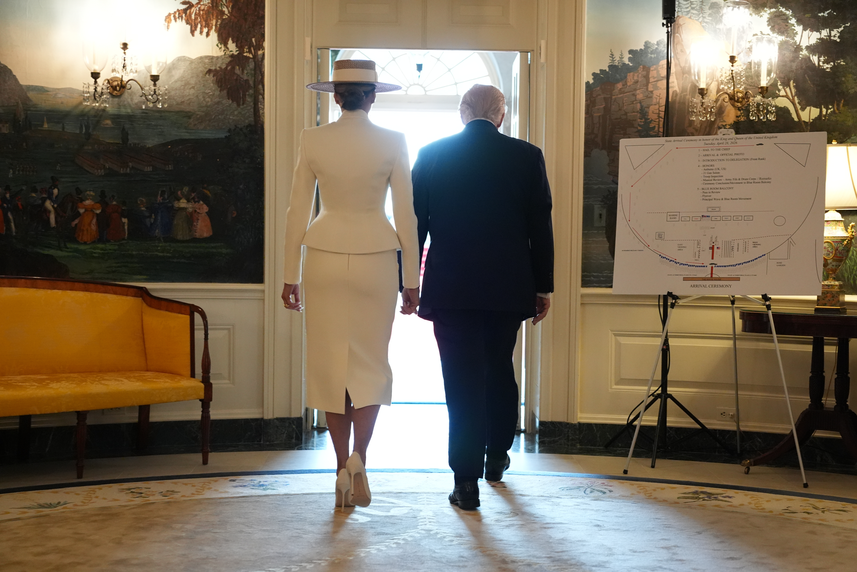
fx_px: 1428
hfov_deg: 33.4
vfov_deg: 22.6
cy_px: 286
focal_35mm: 60
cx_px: 428
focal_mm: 60
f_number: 2.8
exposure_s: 1/200
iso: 5000
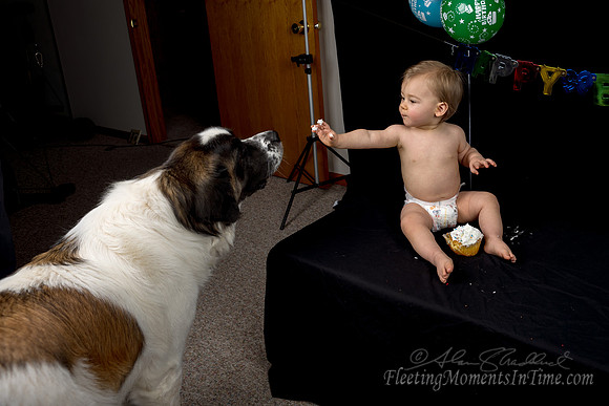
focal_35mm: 24
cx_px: 304
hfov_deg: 73.7
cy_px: 203
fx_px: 406
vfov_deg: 53.2
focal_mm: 24
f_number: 6.3
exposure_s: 1/160
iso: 100
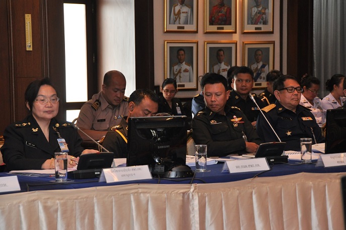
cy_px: 115
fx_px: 1080
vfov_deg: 12.1
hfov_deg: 18.2
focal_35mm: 112
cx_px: 173
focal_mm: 75
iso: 800
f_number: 6.3
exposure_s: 1/80
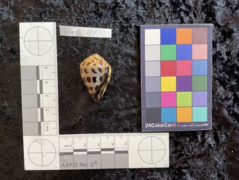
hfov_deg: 61.6
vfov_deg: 48.3
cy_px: 90
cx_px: 120
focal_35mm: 29
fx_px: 200
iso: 40
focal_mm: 3
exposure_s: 1/60
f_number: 1.8
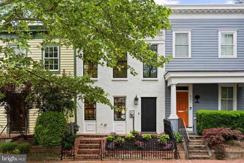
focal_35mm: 37
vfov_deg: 36.2
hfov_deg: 52.3
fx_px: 249
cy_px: 82
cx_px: 122
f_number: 7.1
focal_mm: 36.7
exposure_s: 1/125
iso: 200
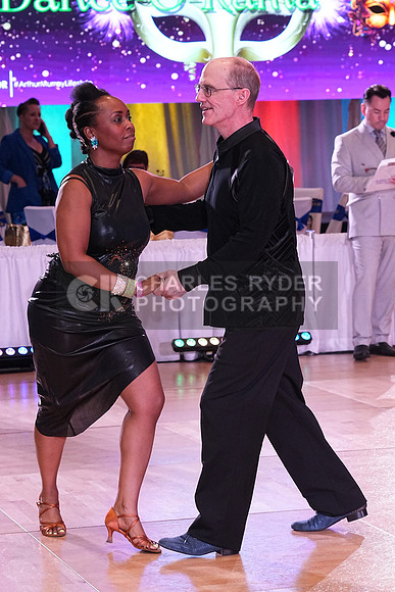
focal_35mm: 123
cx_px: 198
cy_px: 296
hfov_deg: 11.2
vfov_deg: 16.6
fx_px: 2023
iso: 2500
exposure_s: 1/250
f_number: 6.3
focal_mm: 82
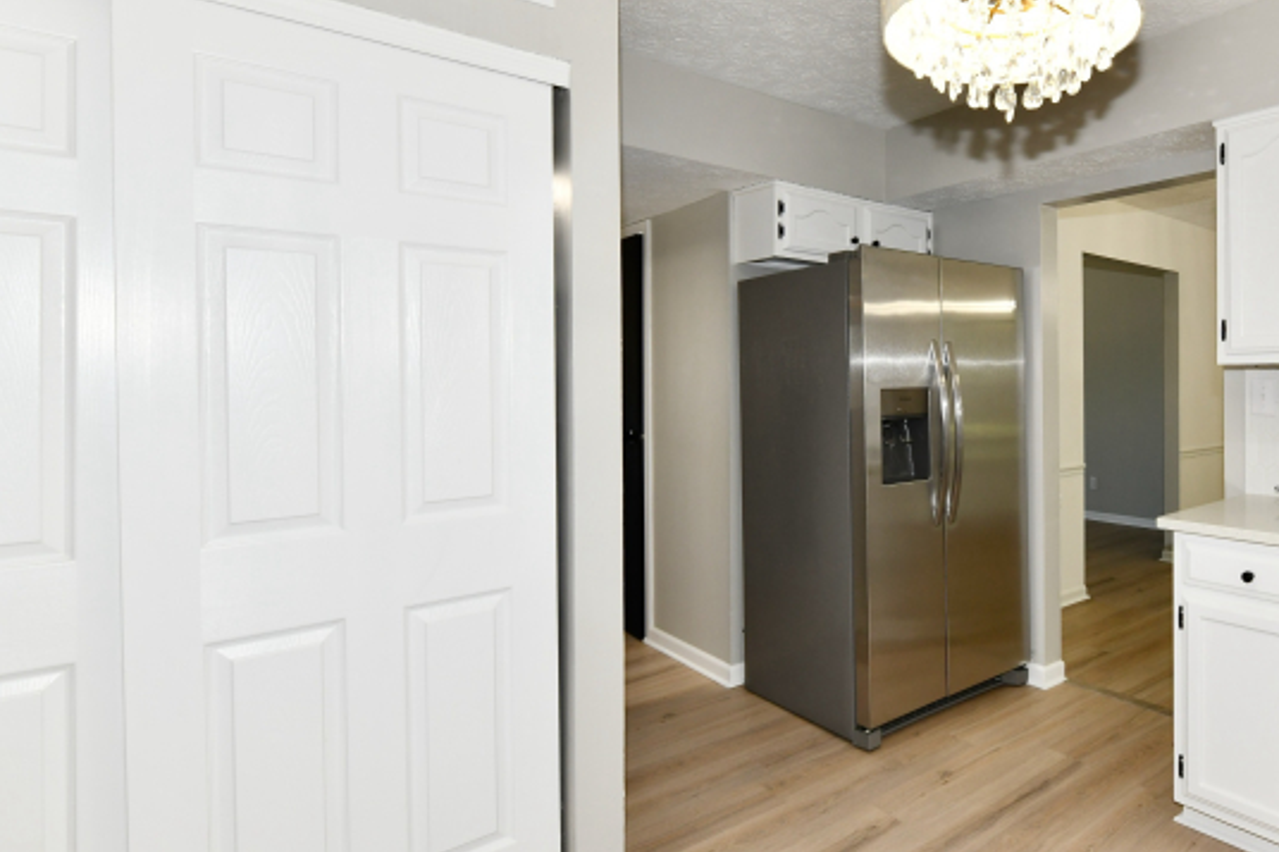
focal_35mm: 21
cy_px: 403
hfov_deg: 77.5
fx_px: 746
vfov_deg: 59.4
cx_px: 892
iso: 640
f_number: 6.3
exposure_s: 1/60
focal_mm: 15
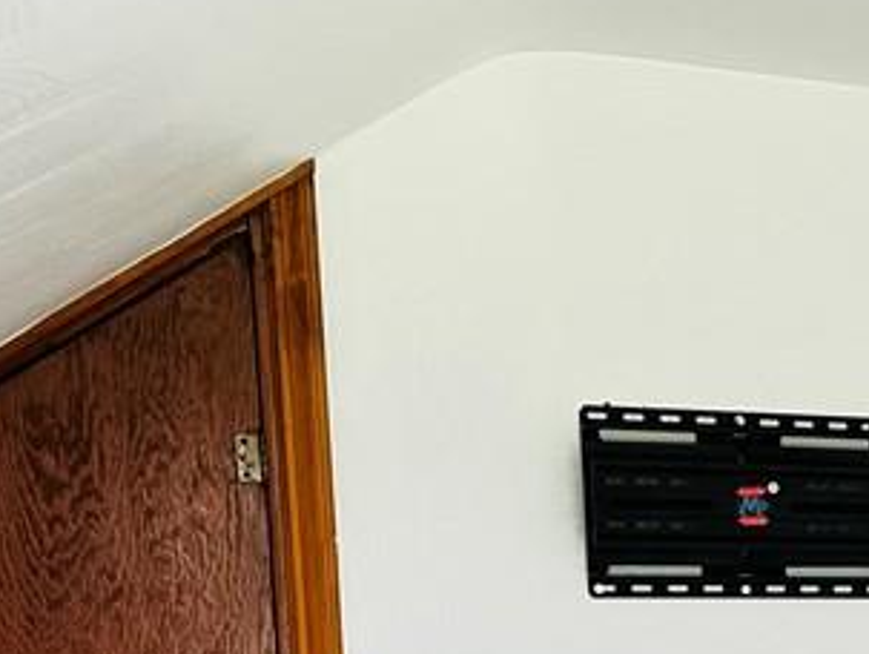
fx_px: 2036
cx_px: 1262
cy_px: 878
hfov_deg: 20.9
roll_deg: -1.3
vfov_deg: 17.0
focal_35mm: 81
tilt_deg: -9.1
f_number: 1.78
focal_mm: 6.86
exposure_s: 1/121
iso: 125
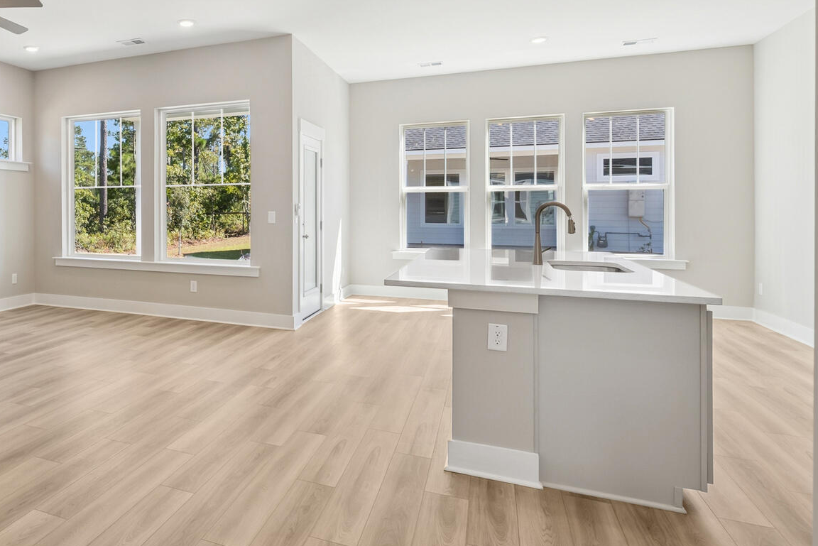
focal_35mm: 25
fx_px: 568
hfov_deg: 66.4
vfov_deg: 50.8
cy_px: 203
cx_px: 191
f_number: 10
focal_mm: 16
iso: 250
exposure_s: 1/40
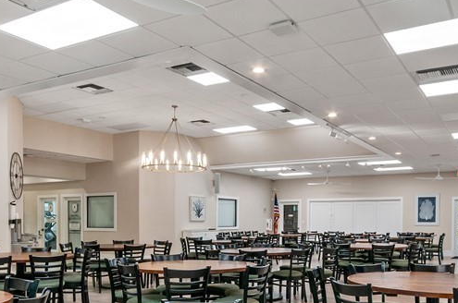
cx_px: 254
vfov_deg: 39.0
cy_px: 219
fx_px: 419
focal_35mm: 33
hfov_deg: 57.2
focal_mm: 10
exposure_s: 1/13
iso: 200
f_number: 8
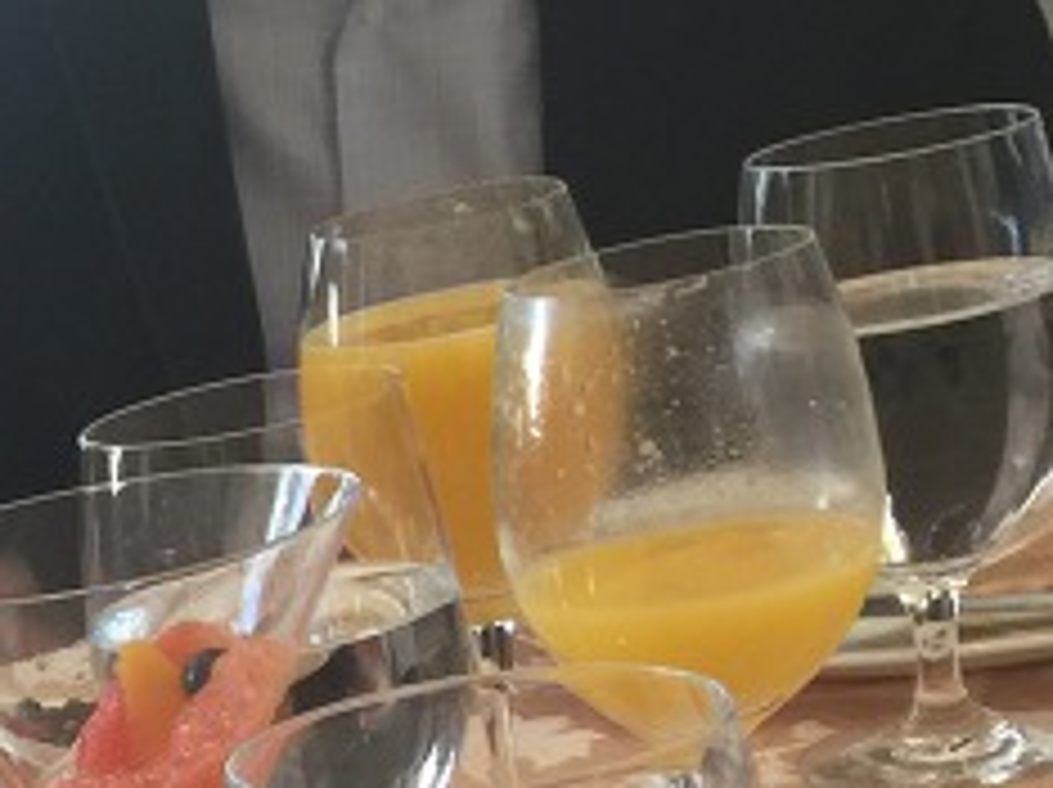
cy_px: 1085
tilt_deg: -17.9
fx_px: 3555
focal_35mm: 117
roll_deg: +13.8
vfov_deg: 12.2
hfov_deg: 14.4
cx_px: -952
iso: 40
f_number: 2.2
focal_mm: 4.15
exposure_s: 1/15
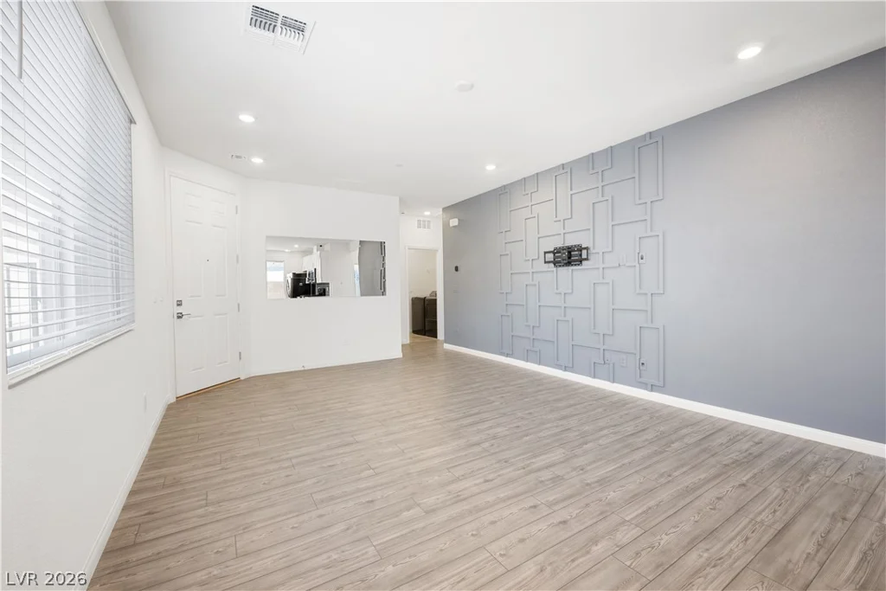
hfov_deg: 104.2
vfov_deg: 81.2
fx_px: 345
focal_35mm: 14
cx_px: 443
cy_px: 296
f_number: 9
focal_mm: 14
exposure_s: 1.7
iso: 100
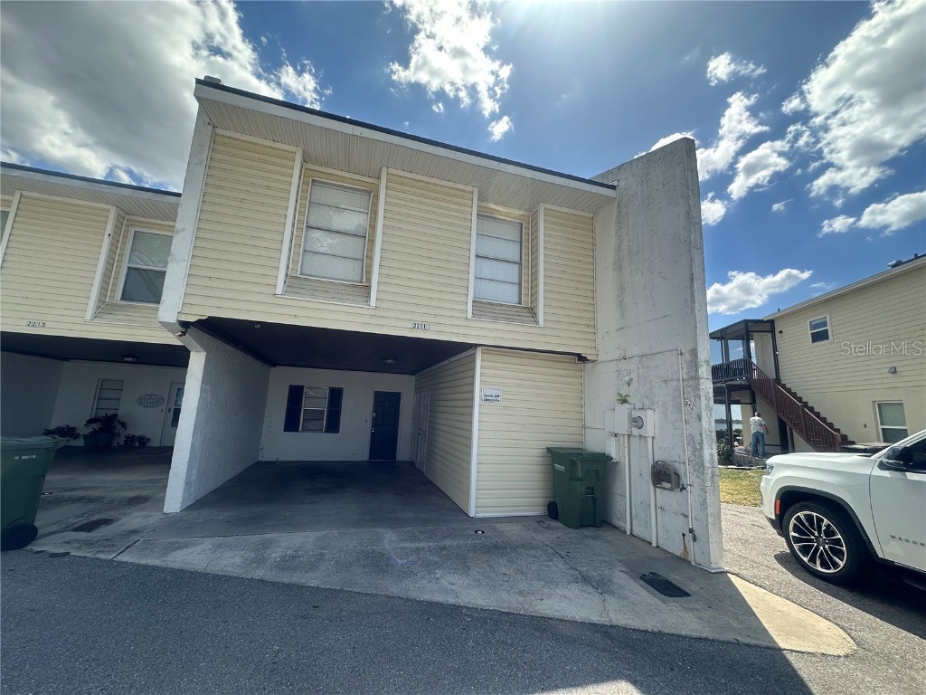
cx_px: 463
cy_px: 348
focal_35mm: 14
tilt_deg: +9.7
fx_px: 375
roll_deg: -2.8
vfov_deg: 85.7
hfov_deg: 102.1
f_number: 2.2
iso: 40
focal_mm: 2.22
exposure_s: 1/924
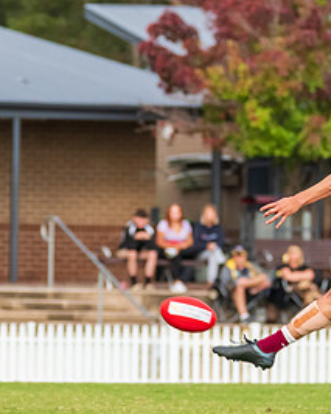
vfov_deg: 2.4
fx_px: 10011
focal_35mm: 818
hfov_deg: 1.9
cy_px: 195
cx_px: 311
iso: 1000
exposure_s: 1/1250
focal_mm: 280
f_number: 7.1
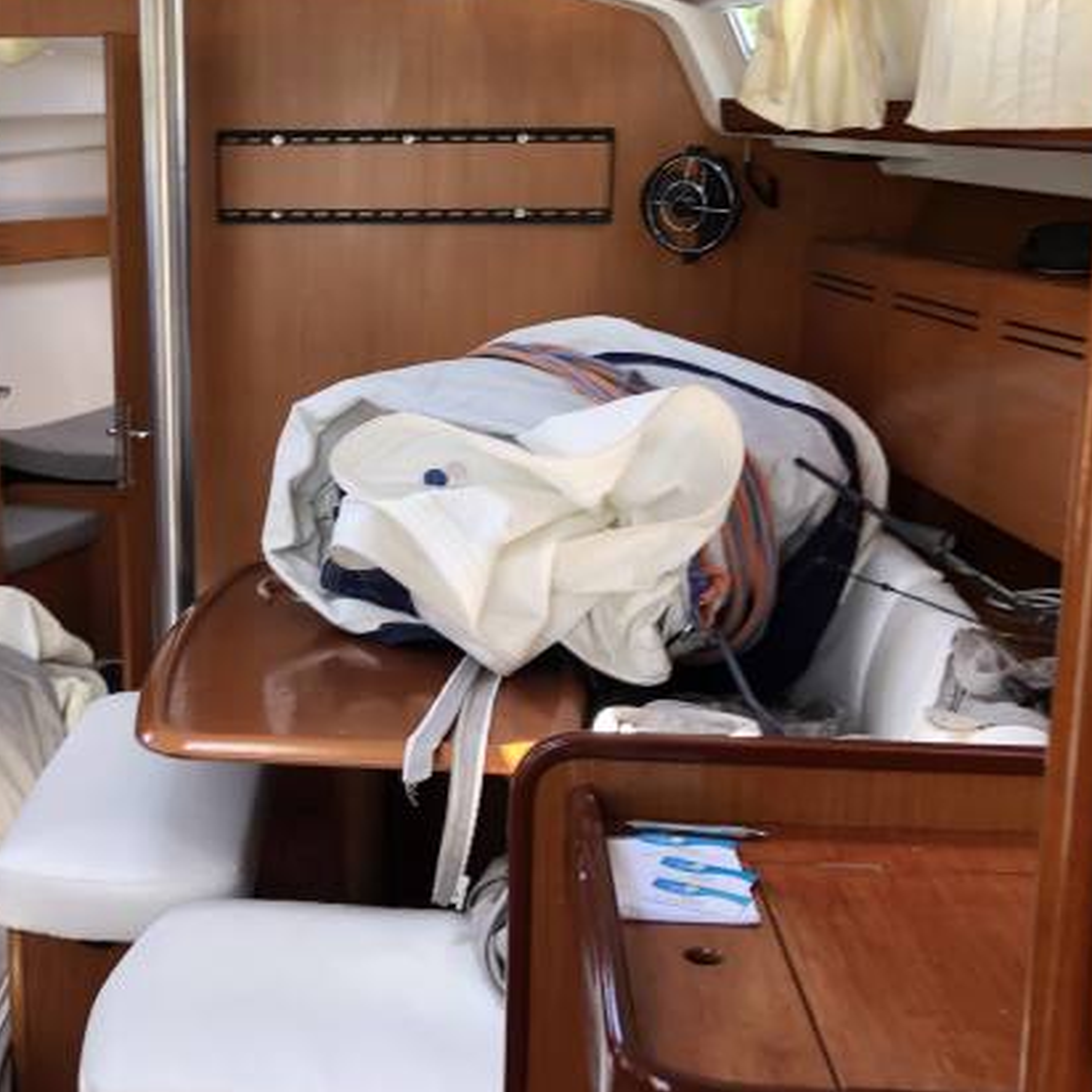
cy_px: 554
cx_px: 233
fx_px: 1713
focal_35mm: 48
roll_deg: +0.0
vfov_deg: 35.4
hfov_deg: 34.4
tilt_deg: -10.1
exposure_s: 1/60
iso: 20
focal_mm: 3.99
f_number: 1.8
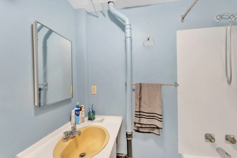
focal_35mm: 15
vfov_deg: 78.5
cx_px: 118
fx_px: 97
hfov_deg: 101.5
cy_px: 79
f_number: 8
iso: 400
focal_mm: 14.7
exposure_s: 1/8
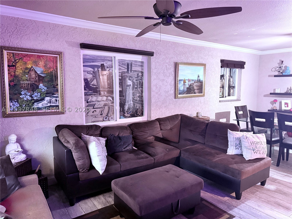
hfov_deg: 71.6
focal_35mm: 24
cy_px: 110
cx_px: 146
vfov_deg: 56.8
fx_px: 202
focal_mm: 6.76
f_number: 1.78
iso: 800
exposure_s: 1/30
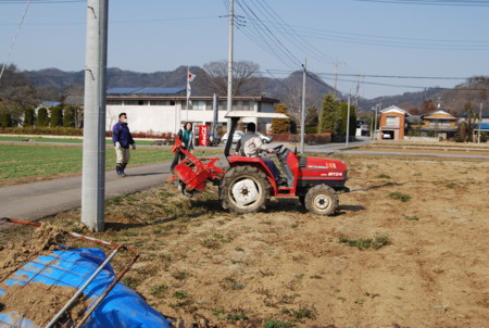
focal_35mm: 39
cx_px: 244
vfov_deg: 34.4
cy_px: 164
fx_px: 531
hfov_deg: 49.5
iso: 100
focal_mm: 26
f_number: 8
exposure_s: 1/250
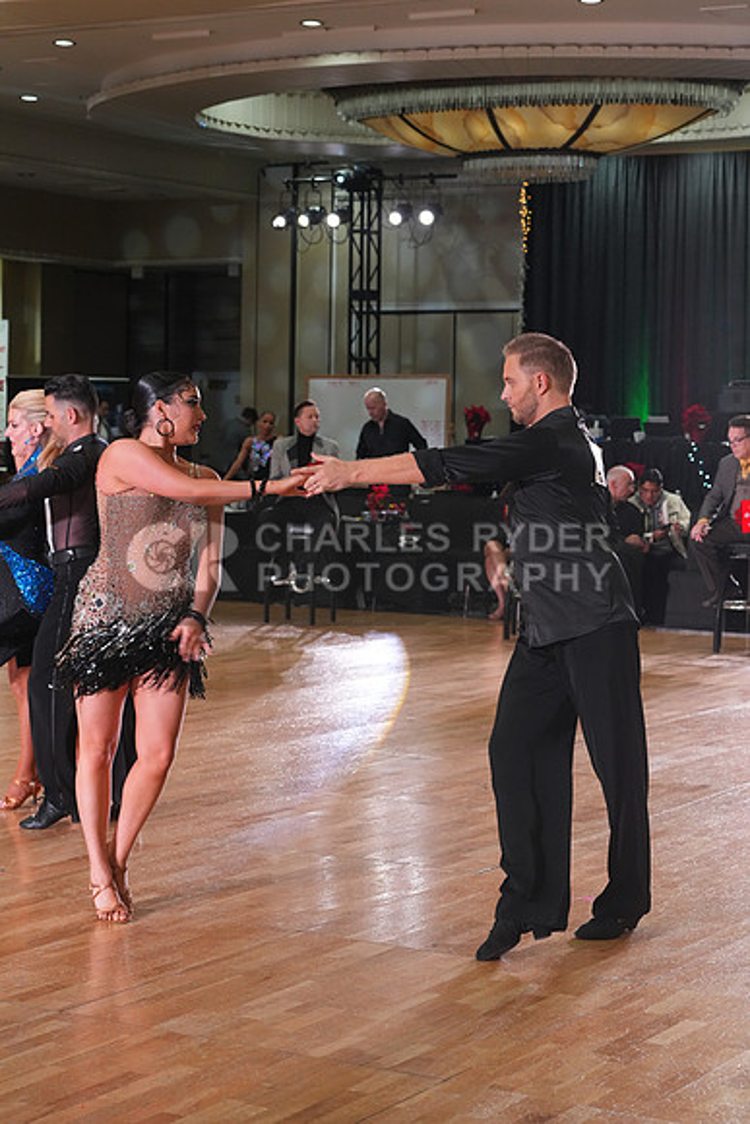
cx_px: 375
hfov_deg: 19.2
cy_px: 562
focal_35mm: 71
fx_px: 2217
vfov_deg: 28.4
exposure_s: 1/200
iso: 3200
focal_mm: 71
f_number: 6.3
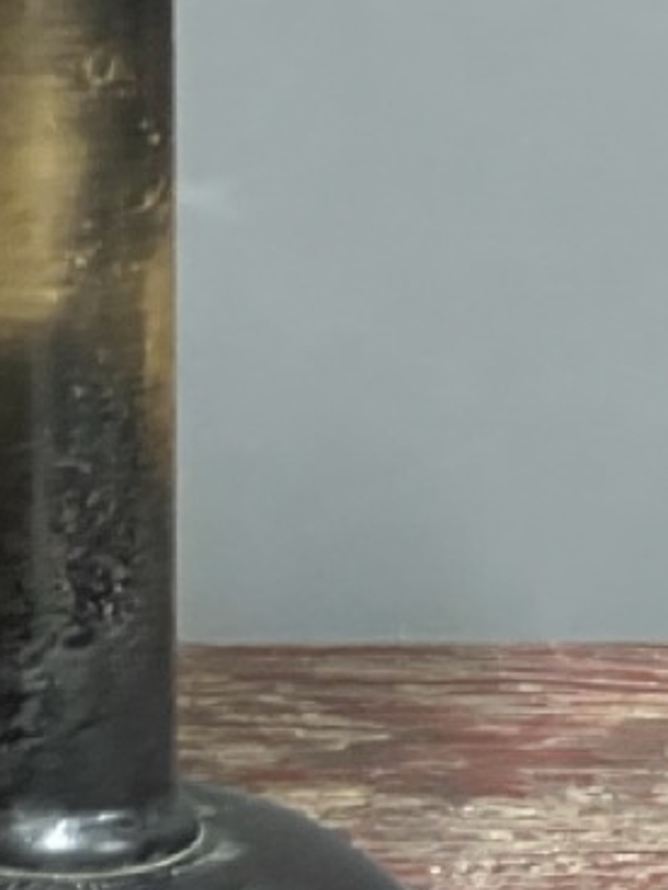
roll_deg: +1.7
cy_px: 249
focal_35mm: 268
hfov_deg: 5.5
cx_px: -150
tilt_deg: -10.7
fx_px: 6896
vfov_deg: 7.4
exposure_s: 1/25
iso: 1250
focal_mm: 9
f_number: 2.8
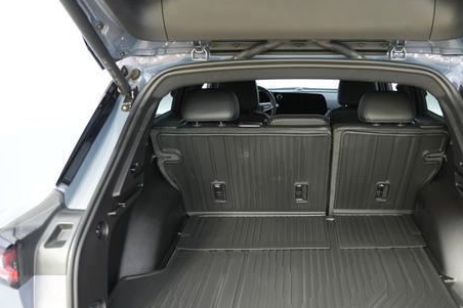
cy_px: 205
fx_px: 437
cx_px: 300
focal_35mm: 34
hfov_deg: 54.9
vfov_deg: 38.4
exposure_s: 1/30
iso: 1000
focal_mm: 24
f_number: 2.8
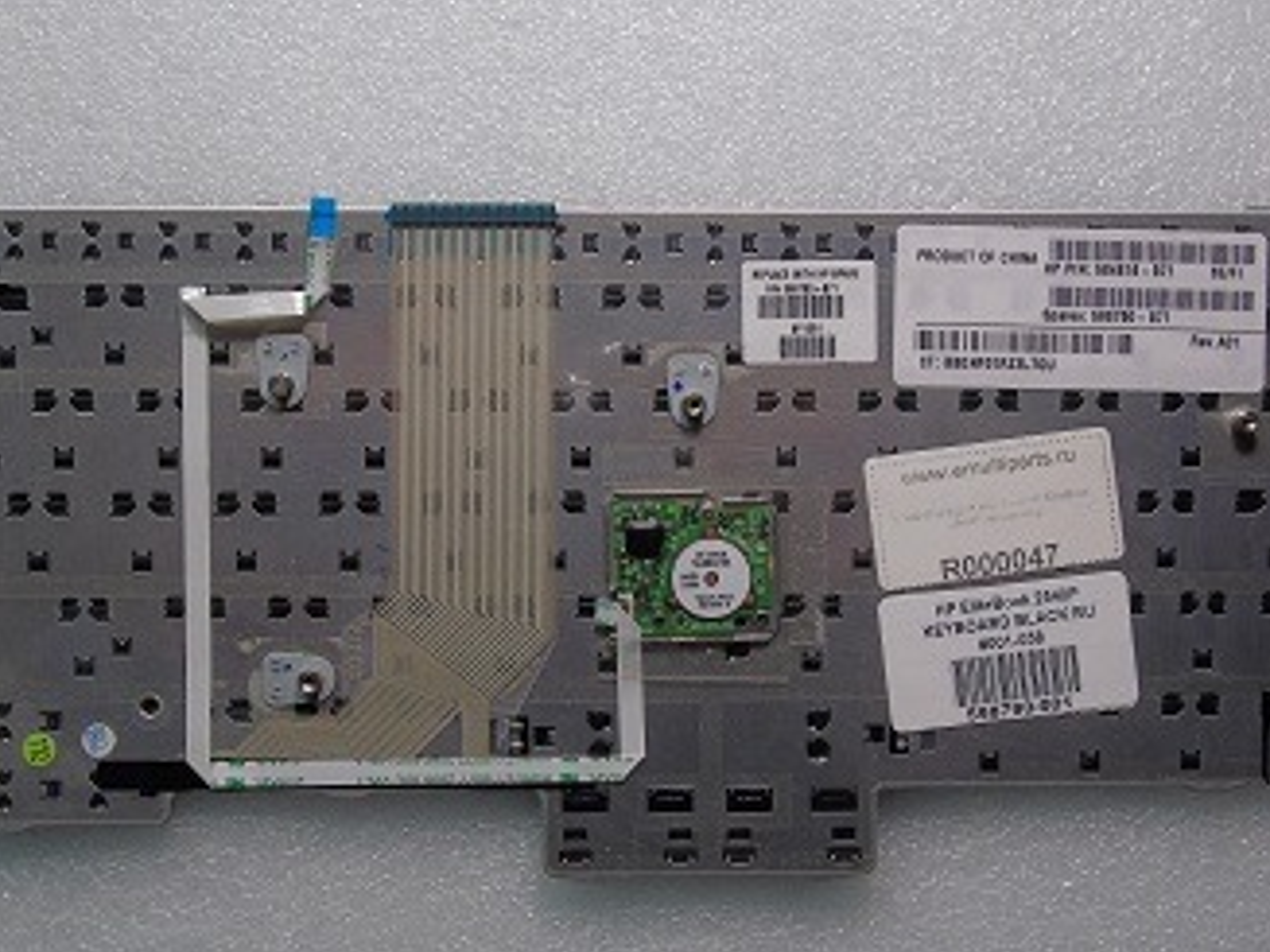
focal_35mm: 49
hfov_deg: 38.9
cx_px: 618
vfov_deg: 29.6
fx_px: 1797
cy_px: 517
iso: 100
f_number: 5.8
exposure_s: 1/13
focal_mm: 7.1
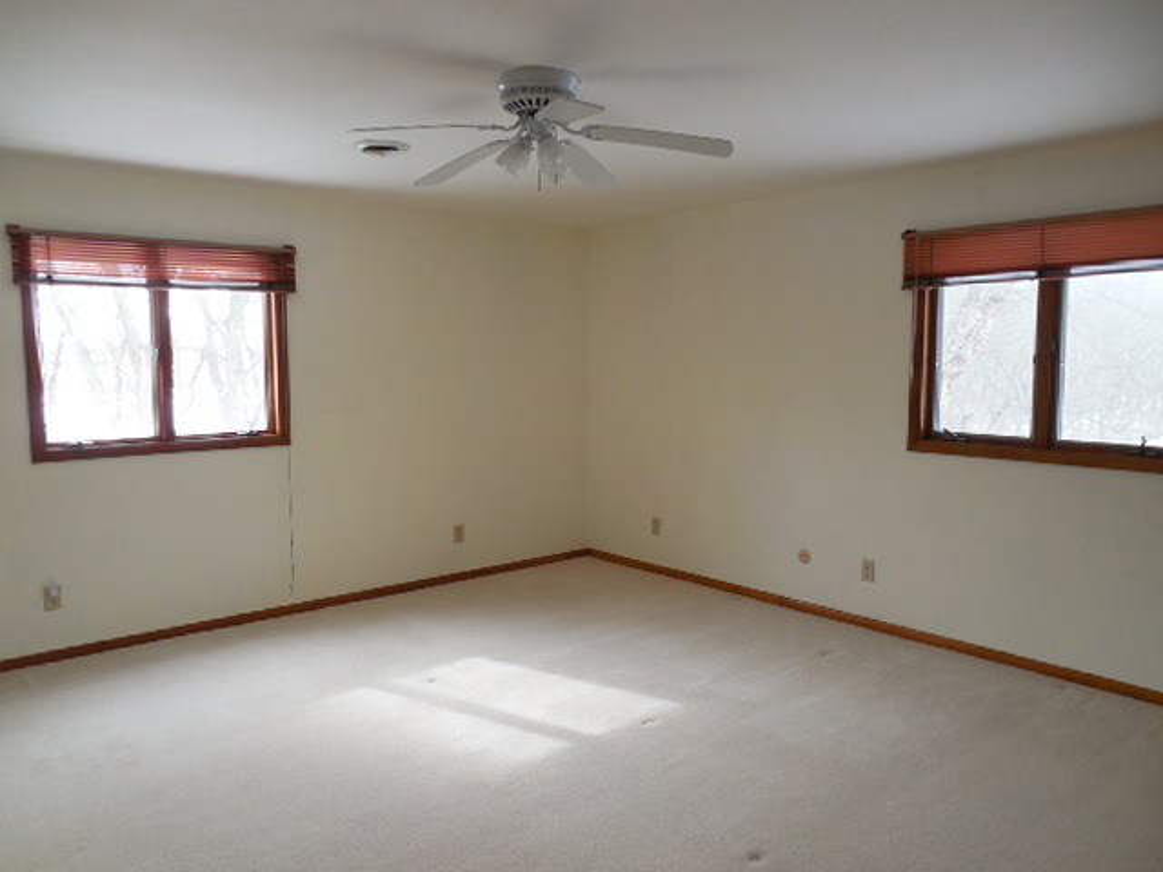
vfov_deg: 54.9
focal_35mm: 25
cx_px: 582
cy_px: 436
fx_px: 840
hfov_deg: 69.4
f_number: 3.3
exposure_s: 1/80
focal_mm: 4.5
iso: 125
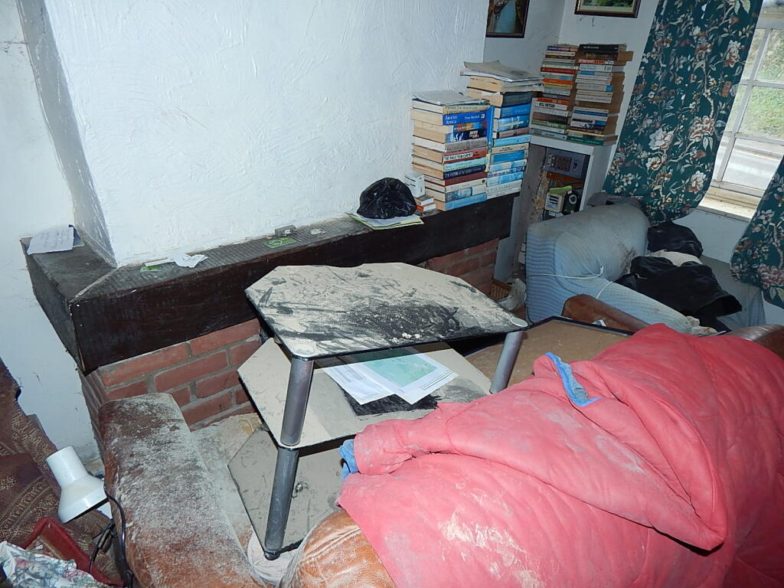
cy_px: 294
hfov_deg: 76.4
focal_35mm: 22
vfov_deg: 61.1
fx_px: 498
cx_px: 392
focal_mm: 4
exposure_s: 1/30
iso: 125
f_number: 3
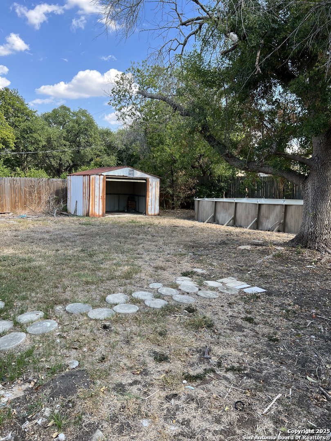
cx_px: 166
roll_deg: +0.2
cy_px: 220
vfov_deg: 67.3
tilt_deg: -5.7
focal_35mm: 26
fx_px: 331
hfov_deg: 53.1
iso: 50
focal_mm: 5.7
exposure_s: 1/743
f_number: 1.5
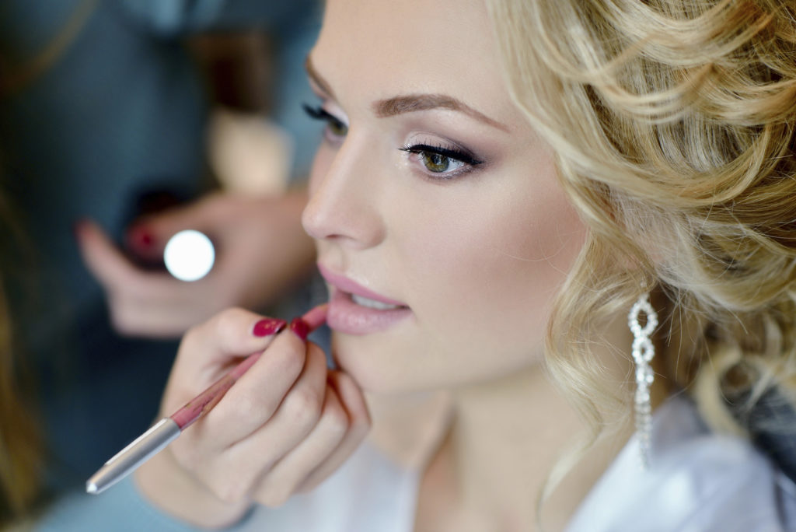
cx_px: 398
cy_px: 266
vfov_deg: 16.1
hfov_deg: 23.9
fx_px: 1880
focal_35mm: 85
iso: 250
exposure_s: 1/160
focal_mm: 85
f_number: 2.2
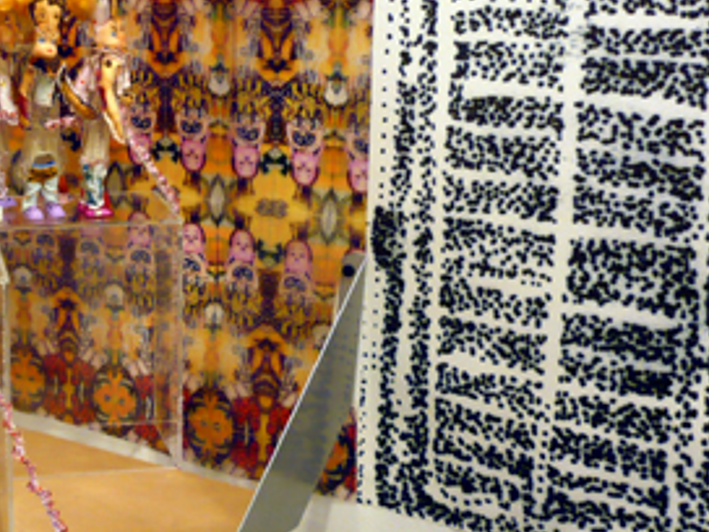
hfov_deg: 28.0
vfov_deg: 21.9
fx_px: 1372
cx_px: 90
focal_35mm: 67
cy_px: 207
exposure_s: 1/15
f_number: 2.8
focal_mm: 5.8
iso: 200
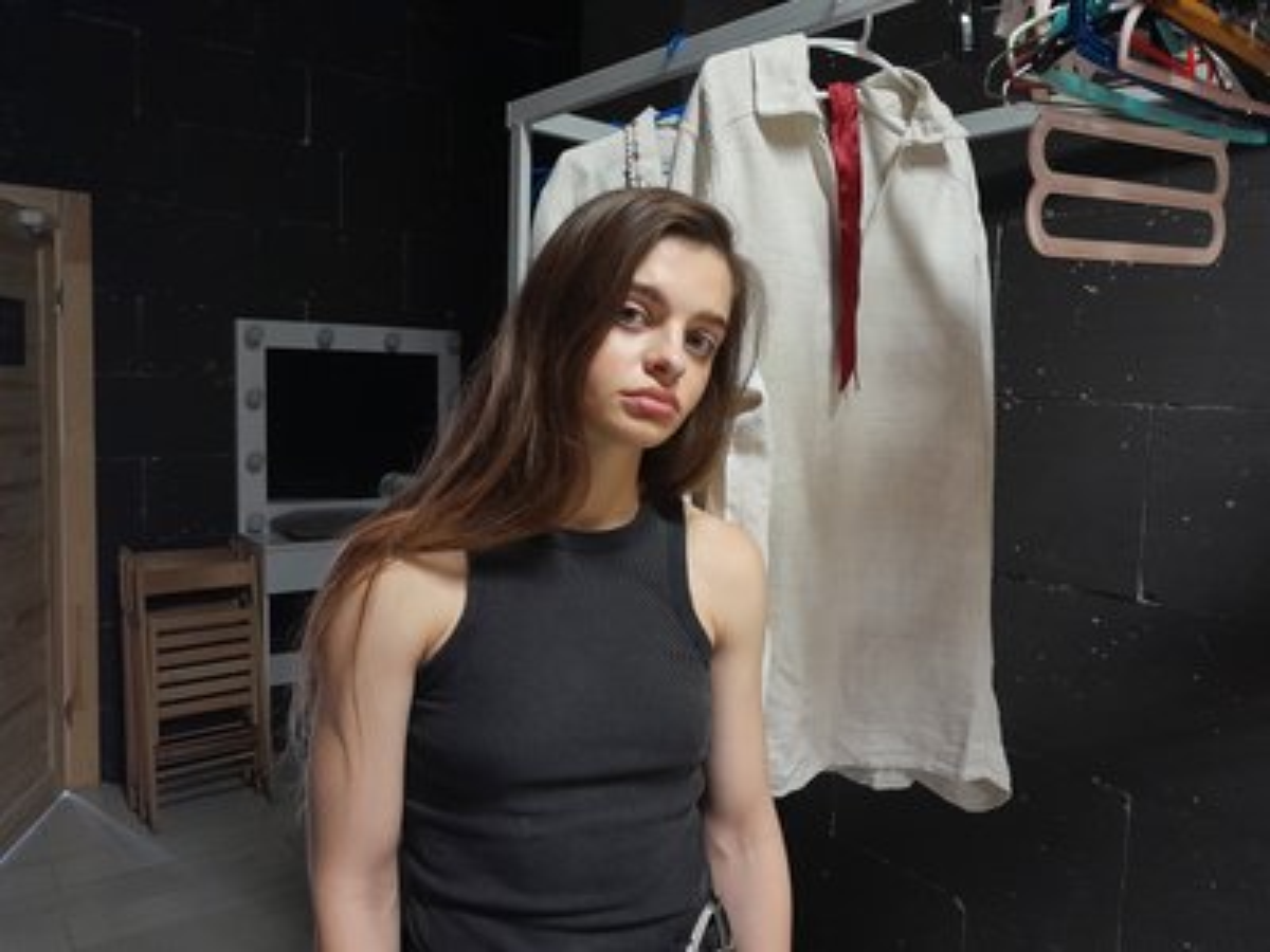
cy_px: 476
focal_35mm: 27
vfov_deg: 51.4
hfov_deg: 65.3
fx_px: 991
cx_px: 635
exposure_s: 1/50
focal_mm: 4
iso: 400
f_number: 1.8
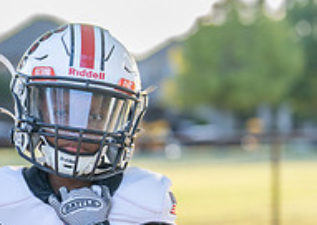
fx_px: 1430
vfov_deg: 9.0
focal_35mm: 159
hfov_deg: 12.4
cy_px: 195
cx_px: -35
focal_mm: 50
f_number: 1.6
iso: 100
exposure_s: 1/800
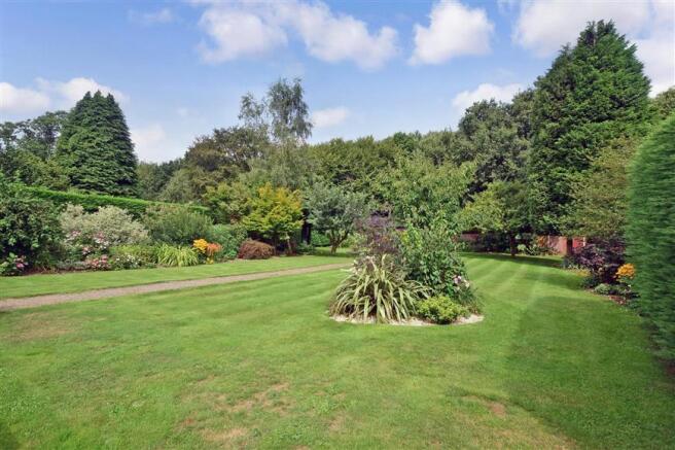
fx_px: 281
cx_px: 338
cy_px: 225
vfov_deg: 77.3
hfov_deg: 100.4
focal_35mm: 15
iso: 200
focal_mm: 10
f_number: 9
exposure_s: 1/320
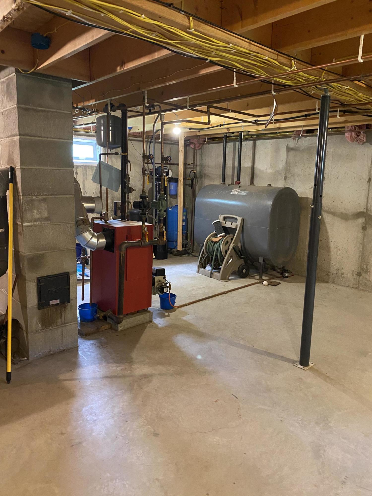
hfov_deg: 53.1
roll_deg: -1.8
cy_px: 248
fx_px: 373
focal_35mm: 26
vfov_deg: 67.3
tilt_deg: -8.3
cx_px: 186
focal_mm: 4.25
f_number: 1.8
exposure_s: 1/30
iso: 640
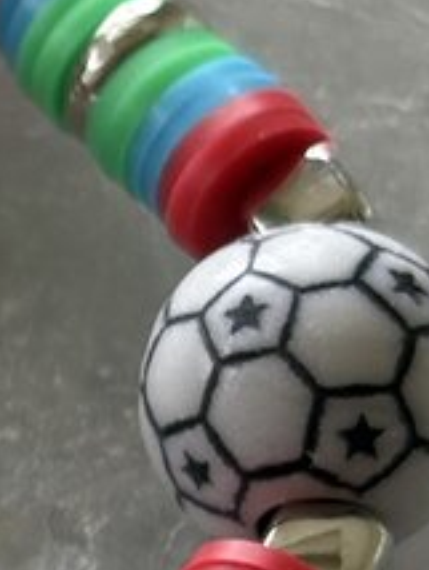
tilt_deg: -53.5
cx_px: -560
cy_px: 597
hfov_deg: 5.0
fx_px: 4799
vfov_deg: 6.8
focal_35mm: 291
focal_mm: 5.96
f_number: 1.6
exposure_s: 1/99
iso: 50
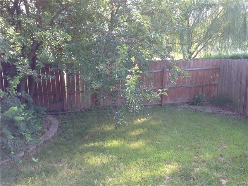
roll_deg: +1.0
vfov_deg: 42.9
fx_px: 236
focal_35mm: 33
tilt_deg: -10.3
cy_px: 93
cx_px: 124
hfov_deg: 55.4
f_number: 2.4
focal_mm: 4.12
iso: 50
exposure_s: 1/120
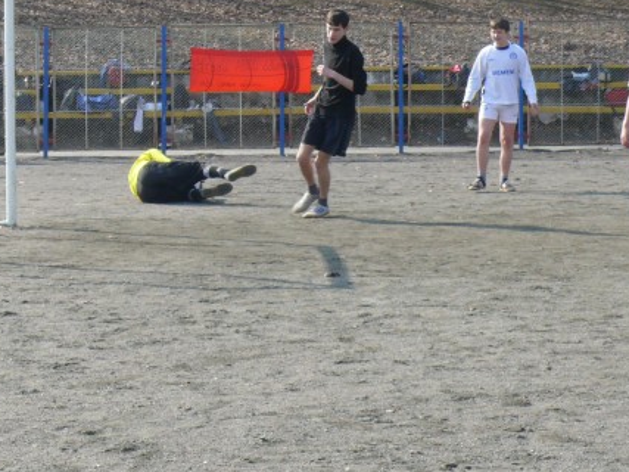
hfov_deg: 16.0
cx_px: 164
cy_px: 154
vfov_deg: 12.0
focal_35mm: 123
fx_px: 2234
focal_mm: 11.3
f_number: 5.6
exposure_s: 1/200
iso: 100
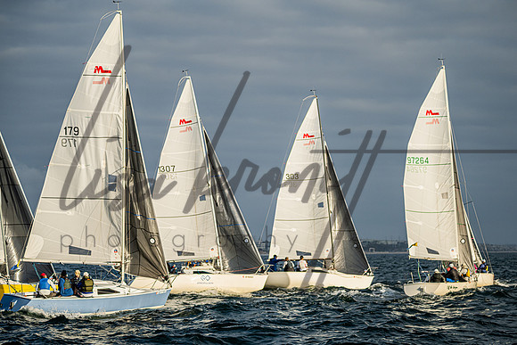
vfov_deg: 12.4
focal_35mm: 110
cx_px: 282
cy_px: 184
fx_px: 1585
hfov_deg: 18.5
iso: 220
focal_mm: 100
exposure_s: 1/3200
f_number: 4.5
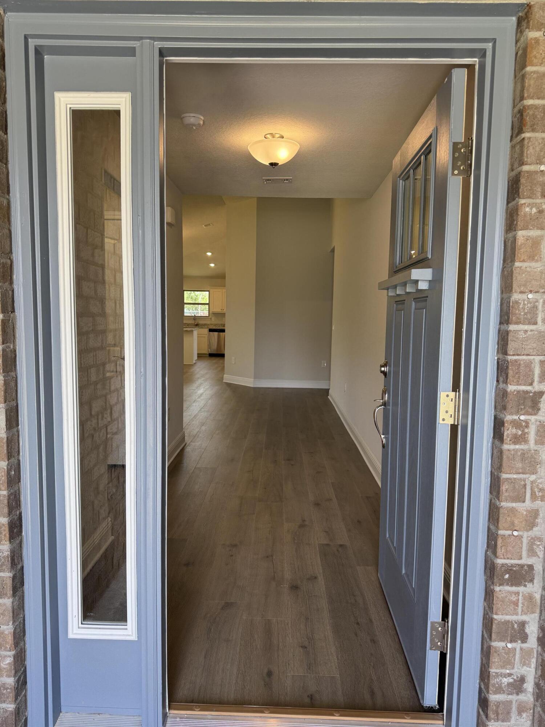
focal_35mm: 24
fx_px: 504
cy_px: 364
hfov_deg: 56.8
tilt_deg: -5.1
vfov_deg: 71.6
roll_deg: -1.4
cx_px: 272
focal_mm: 6.76
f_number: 1.78
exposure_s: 1/203
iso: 125
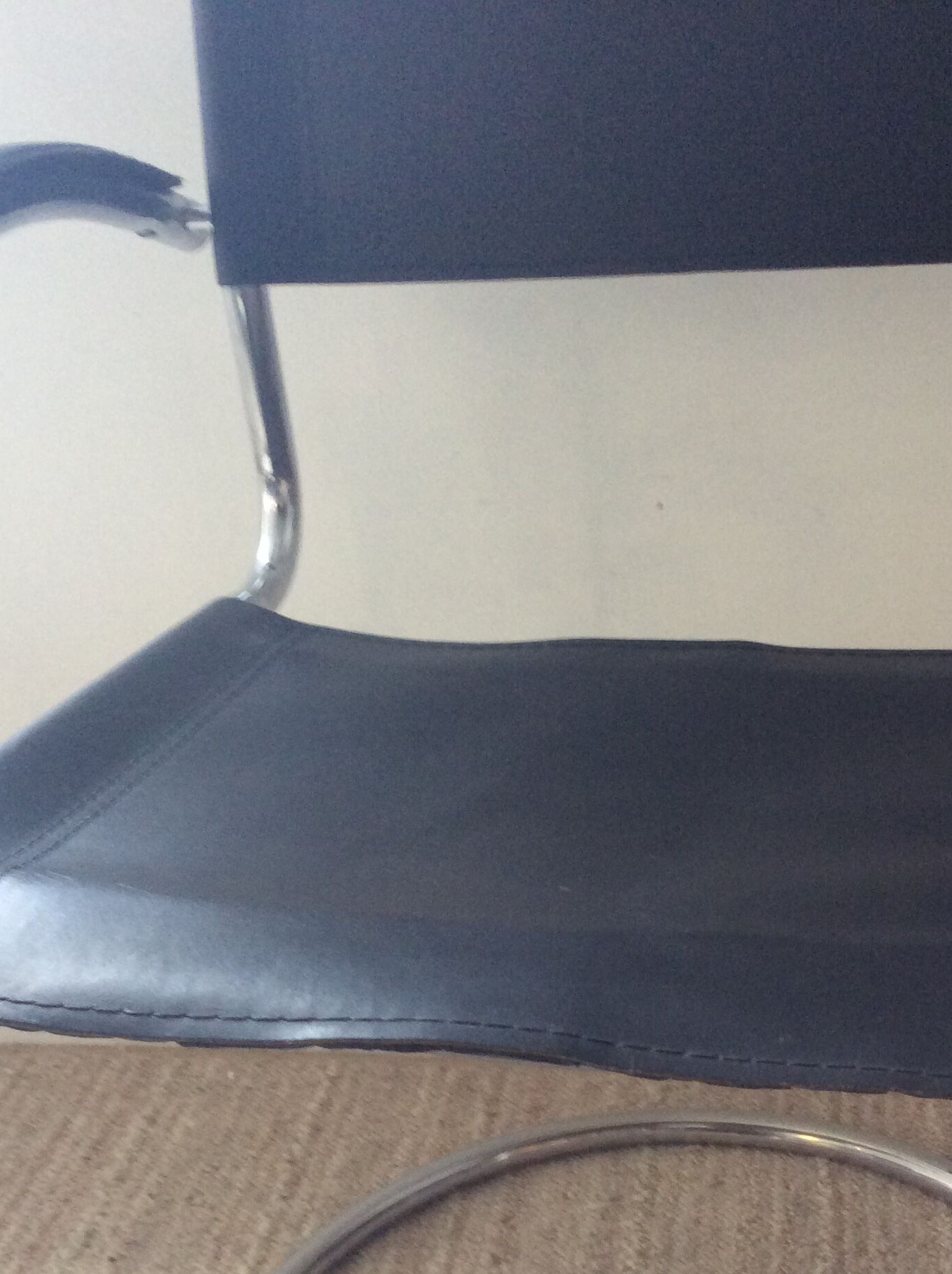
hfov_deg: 31.9
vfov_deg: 41.3
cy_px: 894
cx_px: 606
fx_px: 1654
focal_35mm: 45
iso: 100
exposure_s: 1/25
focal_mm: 3.3
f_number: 2.4
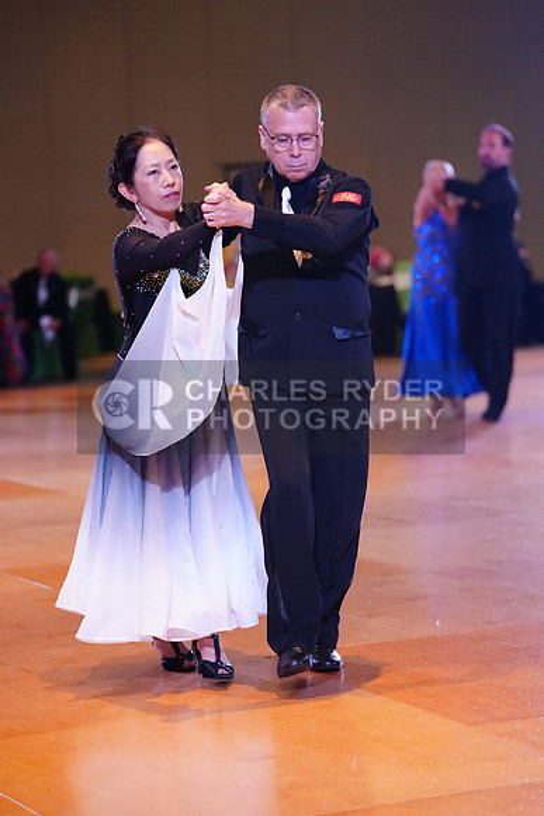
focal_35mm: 105
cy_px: 408
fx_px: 2378
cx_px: 272
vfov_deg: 19.5
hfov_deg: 13.0
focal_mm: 105
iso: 5000
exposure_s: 1/500
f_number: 2.8
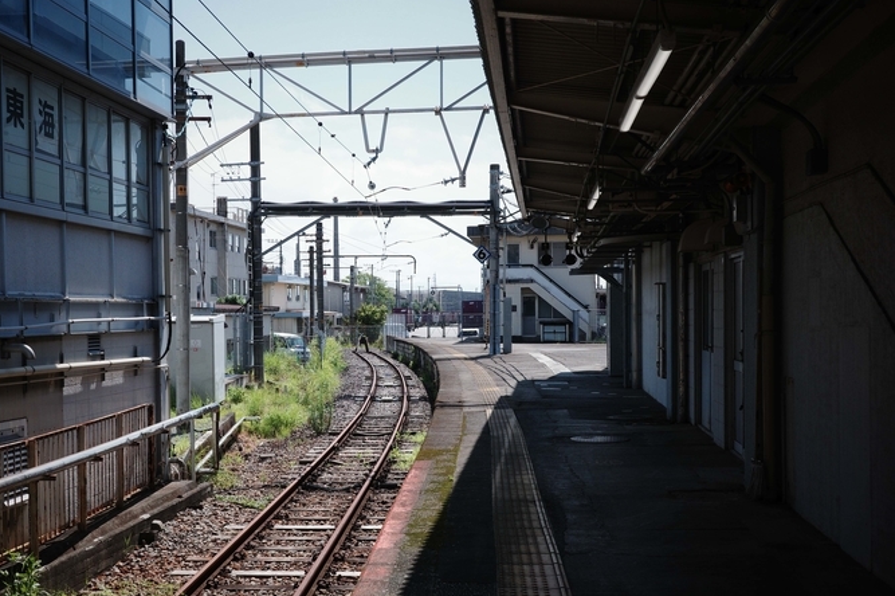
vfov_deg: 28.0
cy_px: 354
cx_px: 364
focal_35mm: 48
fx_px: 1193
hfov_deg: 41.0
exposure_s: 1/1000
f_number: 5.6
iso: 400
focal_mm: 26
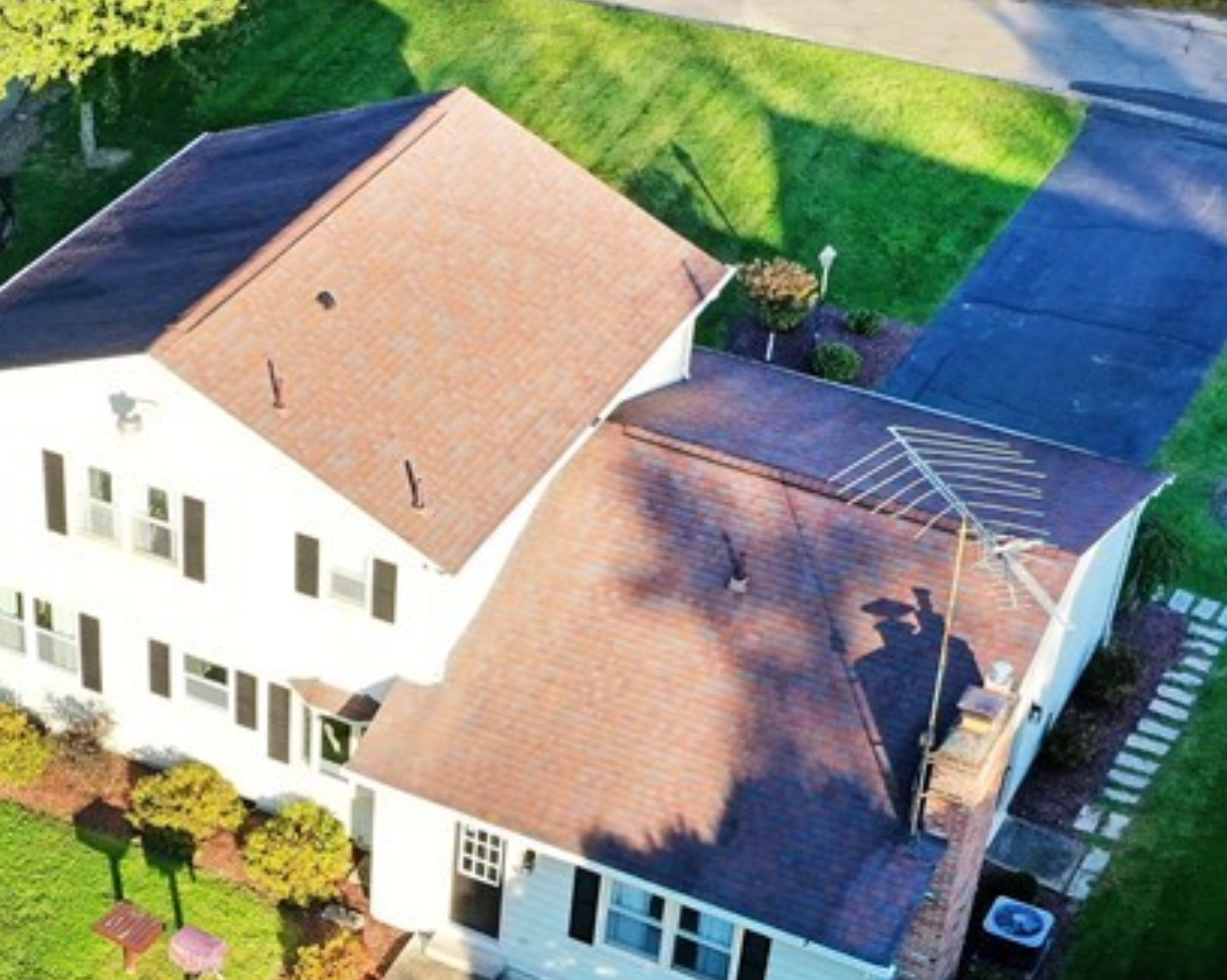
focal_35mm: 70
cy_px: 694
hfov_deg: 26.3
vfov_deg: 21.7
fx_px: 2541
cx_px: 147
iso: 100
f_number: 4.5
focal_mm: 10.26
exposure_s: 1/200
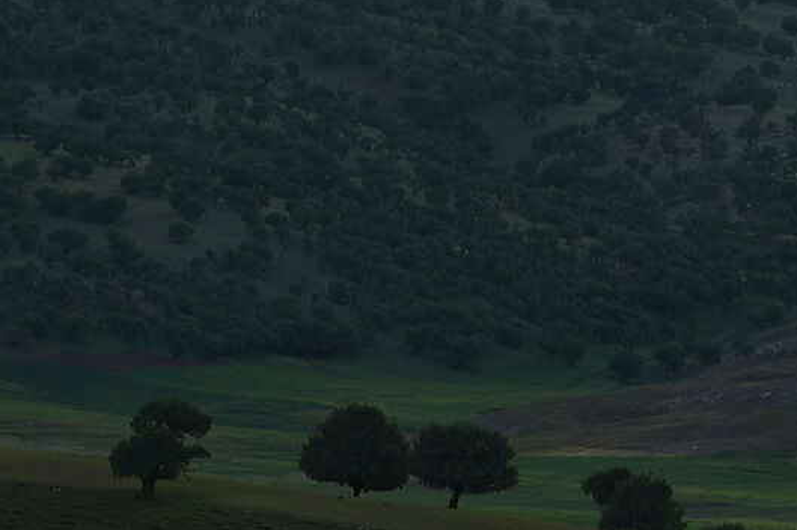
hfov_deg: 4.4
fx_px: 10244
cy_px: -224
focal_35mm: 463
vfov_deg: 3.0
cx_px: 952
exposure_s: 1/80
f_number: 8
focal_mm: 68
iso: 100
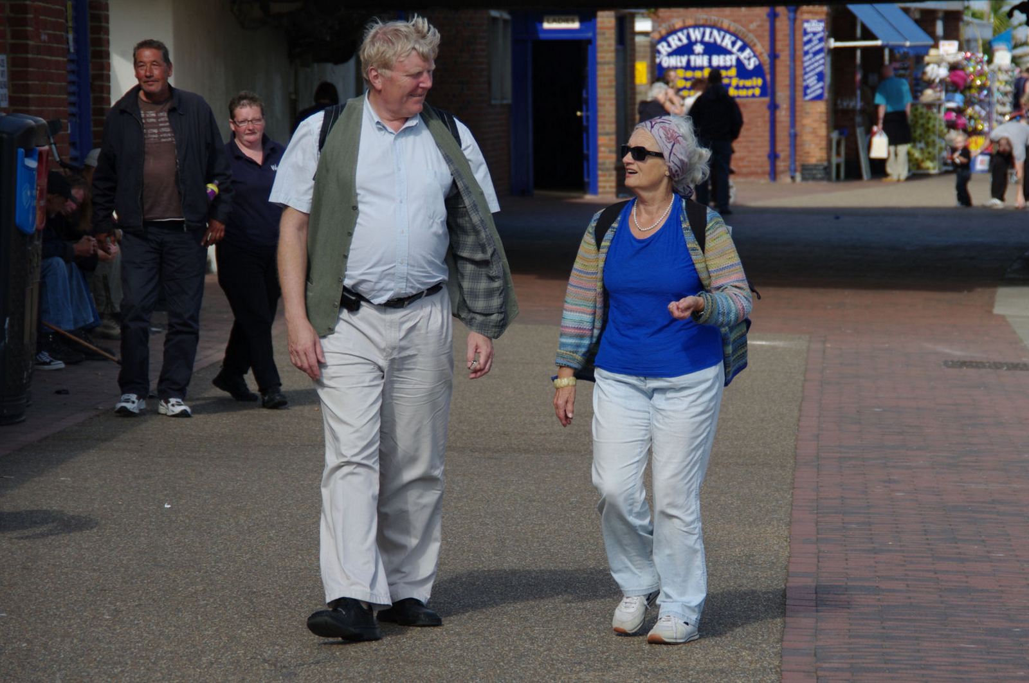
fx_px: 4710
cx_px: 514
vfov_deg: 8.3
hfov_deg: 12.5
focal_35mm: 165
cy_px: 342
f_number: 5.6
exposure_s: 1/350
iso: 100
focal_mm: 110
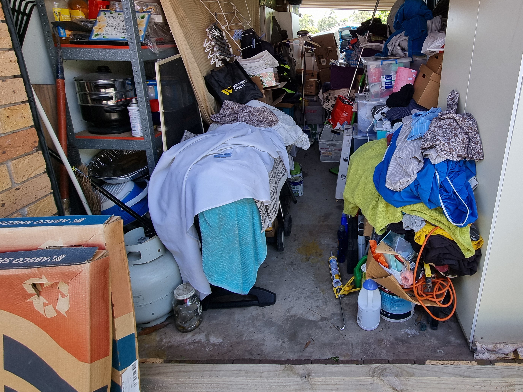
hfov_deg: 81.1
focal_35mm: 19
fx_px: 287
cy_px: 128
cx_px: 359
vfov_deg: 66.7
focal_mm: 2.2
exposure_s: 1/131
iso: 50
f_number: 2.2
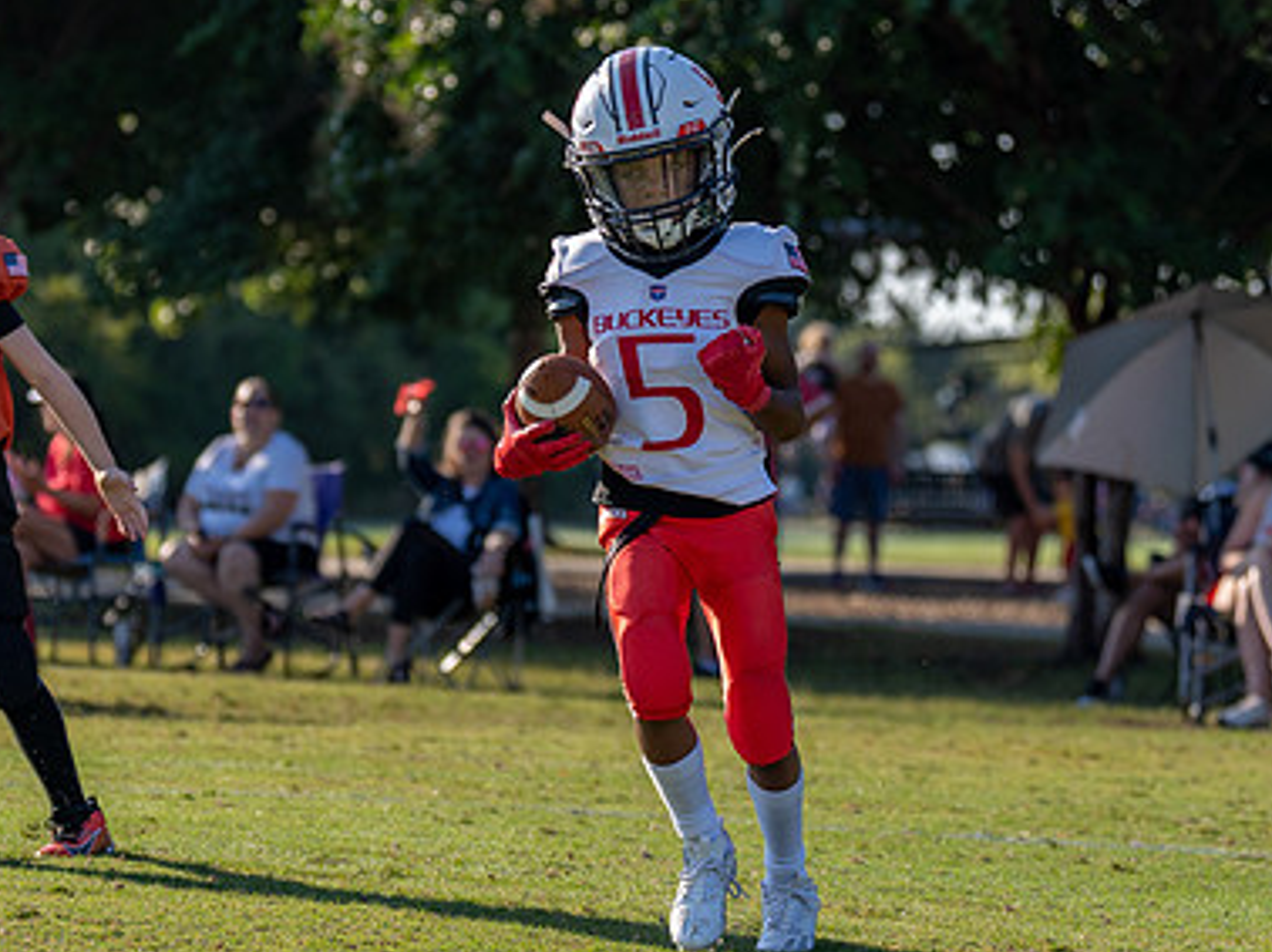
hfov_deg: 10.9
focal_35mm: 182
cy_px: 421
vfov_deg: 8.1
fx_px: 6684
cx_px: 546
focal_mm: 91
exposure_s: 1/1600
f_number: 2.8
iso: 100
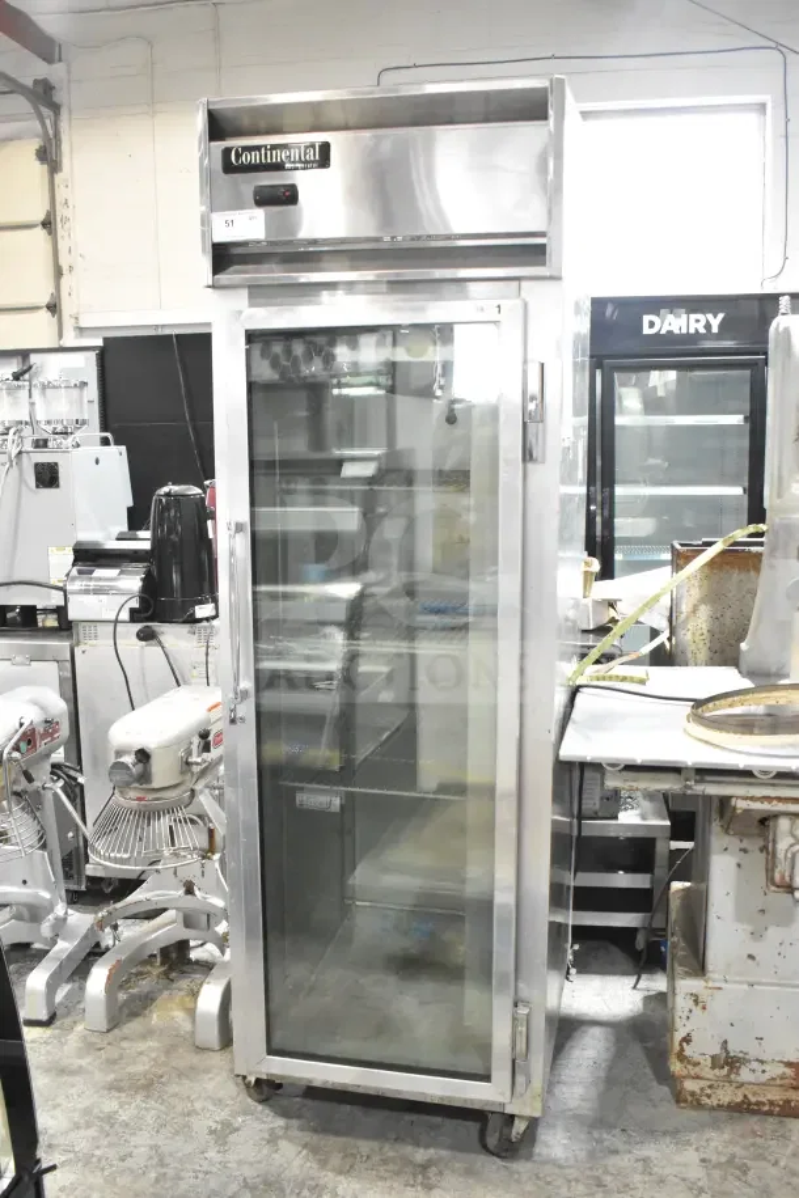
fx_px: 1099
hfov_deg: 40.0
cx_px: 400
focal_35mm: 33
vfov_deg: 57.2
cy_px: 599
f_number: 6.3
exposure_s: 1/160
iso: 6400
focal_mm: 22
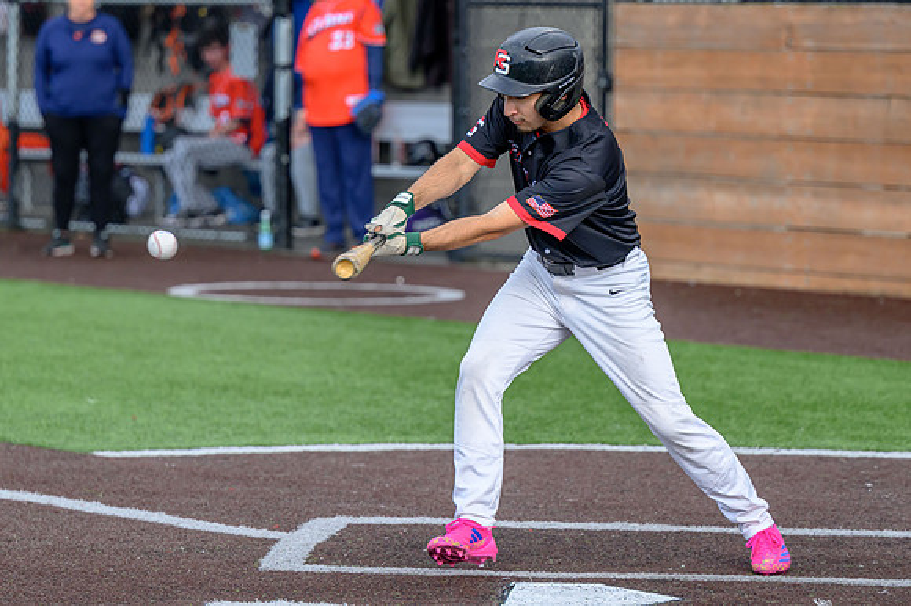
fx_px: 4700
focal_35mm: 186
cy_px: 271
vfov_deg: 7.4
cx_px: 455
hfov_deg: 11.1
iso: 640
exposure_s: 1/2000
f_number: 2.8
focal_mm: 120
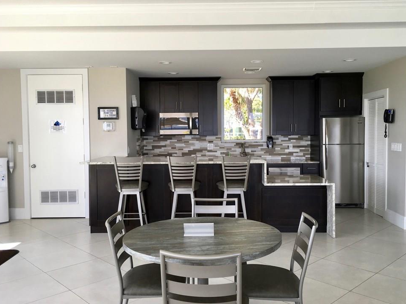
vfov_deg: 45.4
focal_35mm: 31
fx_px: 363
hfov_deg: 58.4
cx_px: 206
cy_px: 149
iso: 32
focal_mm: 4.15
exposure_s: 1/60
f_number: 2.2
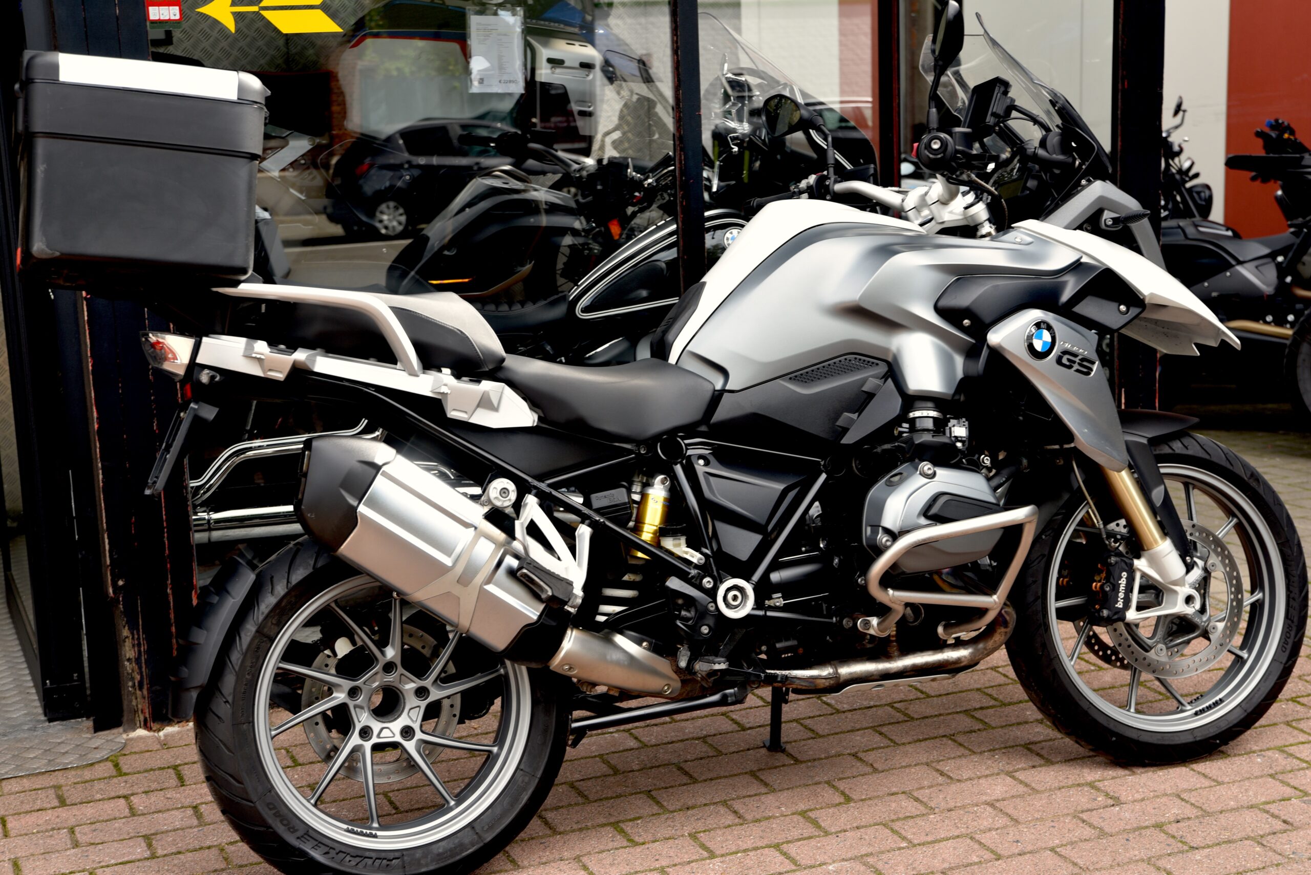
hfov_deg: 36.2
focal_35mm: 55
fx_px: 2004
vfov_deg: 24.6
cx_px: 656
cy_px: 438
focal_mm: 55
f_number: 5.6
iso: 200
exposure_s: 1/125
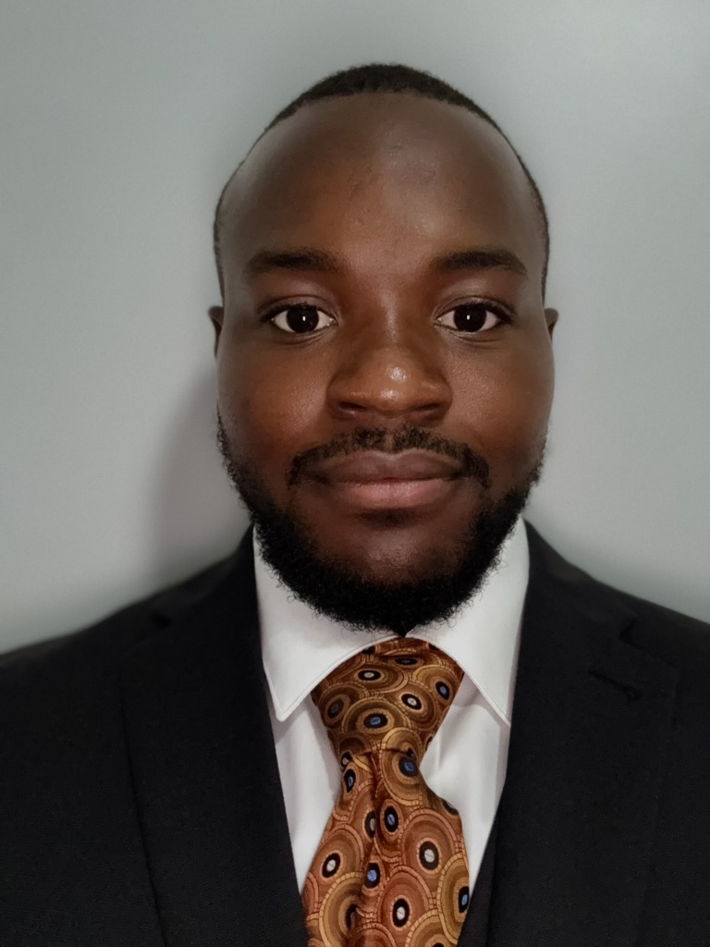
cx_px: 355
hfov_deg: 46.8
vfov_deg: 60.0
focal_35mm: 30
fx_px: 820
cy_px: 474
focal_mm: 2.69
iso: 320
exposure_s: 1/30
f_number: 1.9
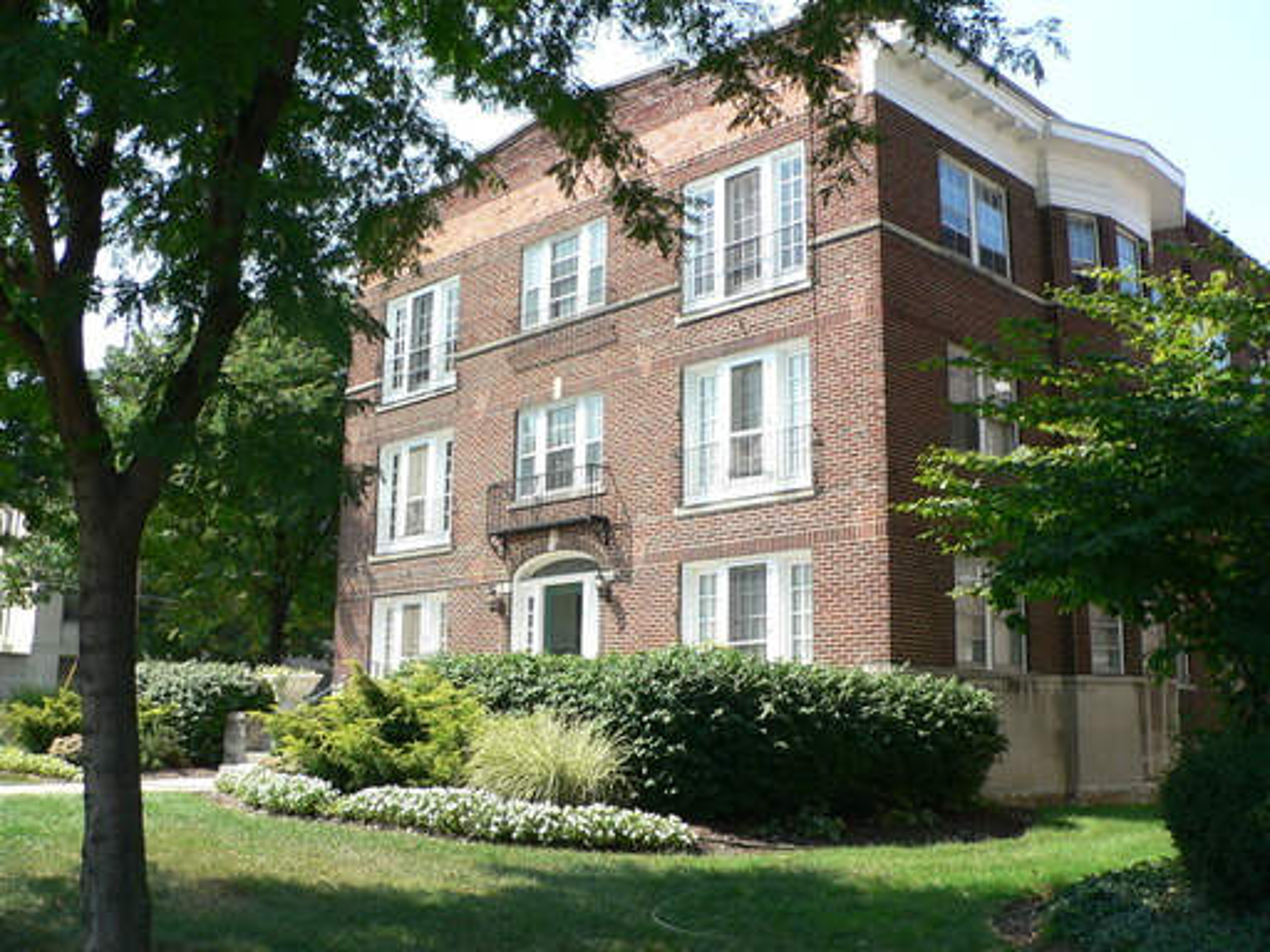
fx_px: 1284
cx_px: 635
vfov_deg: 40.7
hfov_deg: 52.6
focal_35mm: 35
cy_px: 476
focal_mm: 4.6
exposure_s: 1/160
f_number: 4
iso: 80
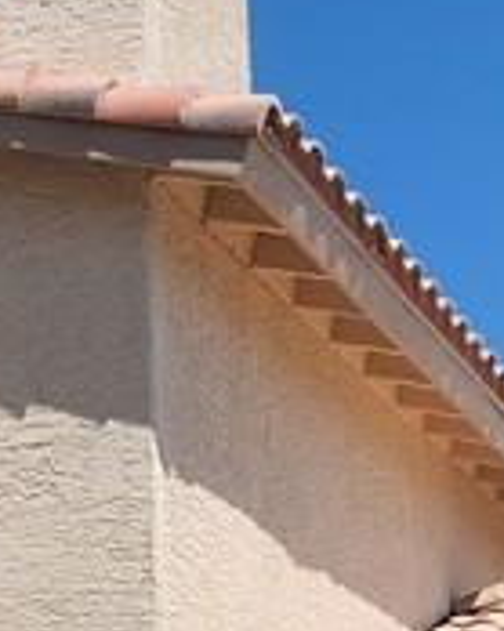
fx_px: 2463
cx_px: -91
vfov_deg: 13.3
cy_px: 1110
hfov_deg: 11.5
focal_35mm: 132
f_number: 1.8
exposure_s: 1/1799
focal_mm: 5.4
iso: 20
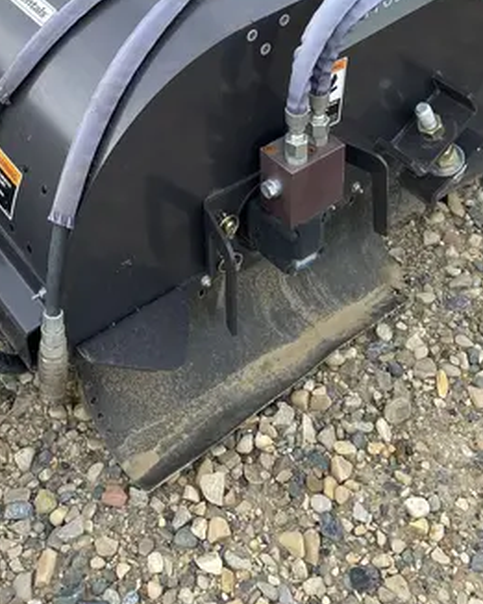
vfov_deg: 29.8
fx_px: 1018
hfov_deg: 26.4
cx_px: 126
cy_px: -53
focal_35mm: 57
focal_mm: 4.25
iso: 32
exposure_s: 1/942
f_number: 1.8
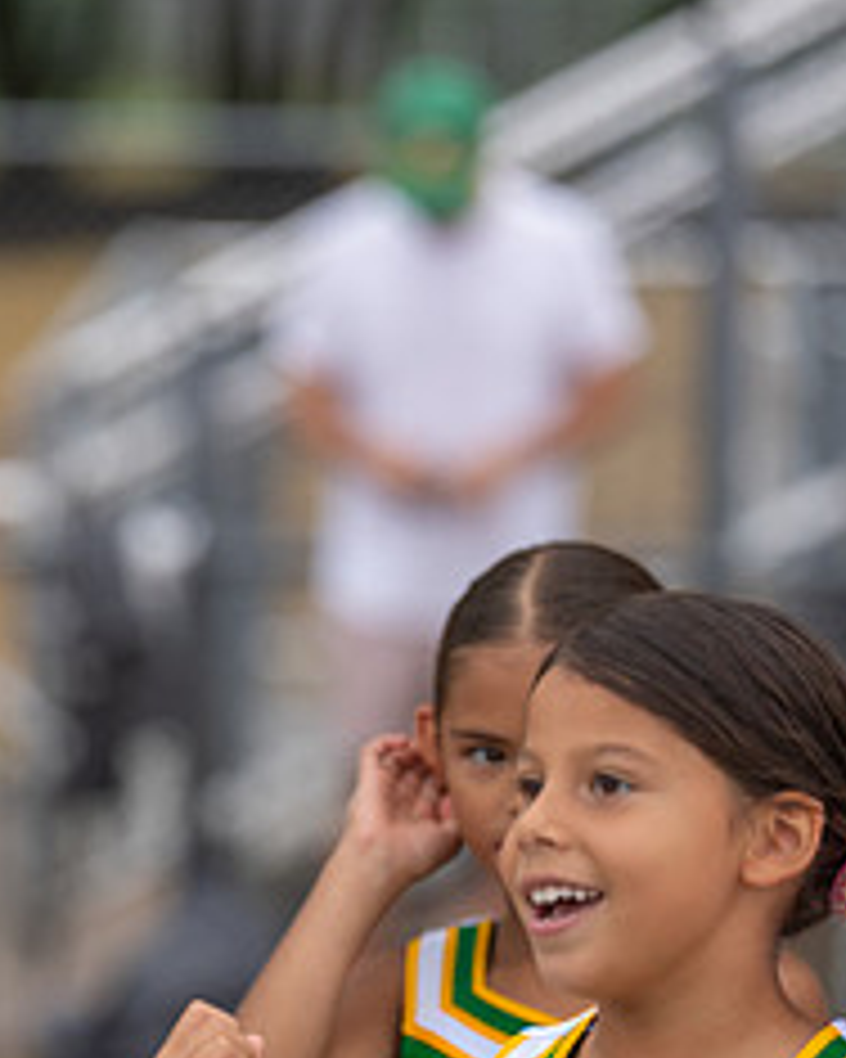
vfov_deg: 5.5
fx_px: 11017
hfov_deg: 4.4
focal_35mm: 352
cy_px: 887
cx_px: -174
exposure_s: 1/1250
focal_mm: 142
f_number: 2.8
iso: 500
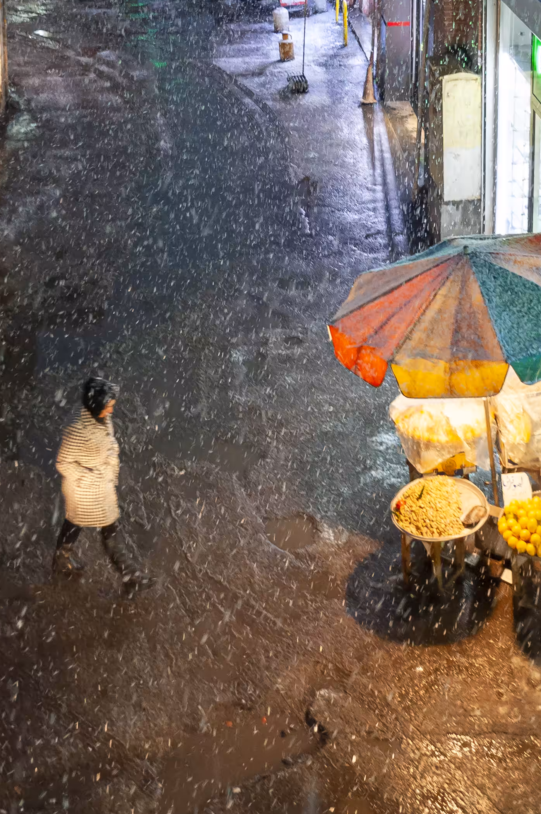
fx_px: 1243
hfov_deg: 24.2
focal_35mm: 55
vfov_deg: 35.3
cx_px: 421
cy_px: 176
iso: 640
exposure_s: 1/30
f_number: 6.3
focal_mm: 18
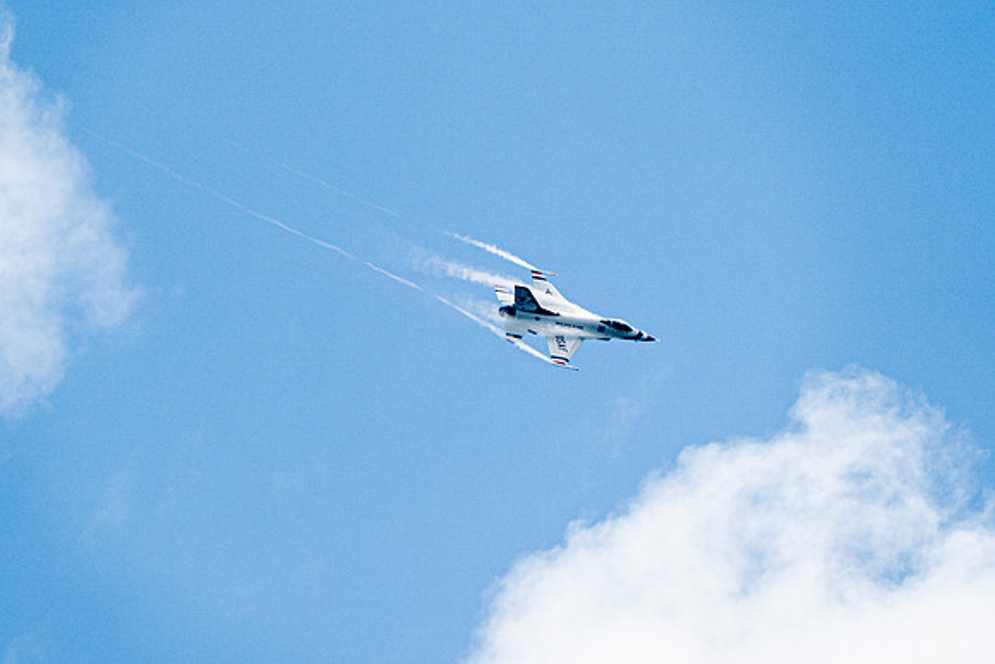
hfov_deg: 3.3
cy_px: 300
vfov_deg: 2.2
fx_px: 17423
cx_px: 428
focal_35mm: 630
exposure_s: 1/1250
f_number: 9
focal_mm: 400
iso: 640
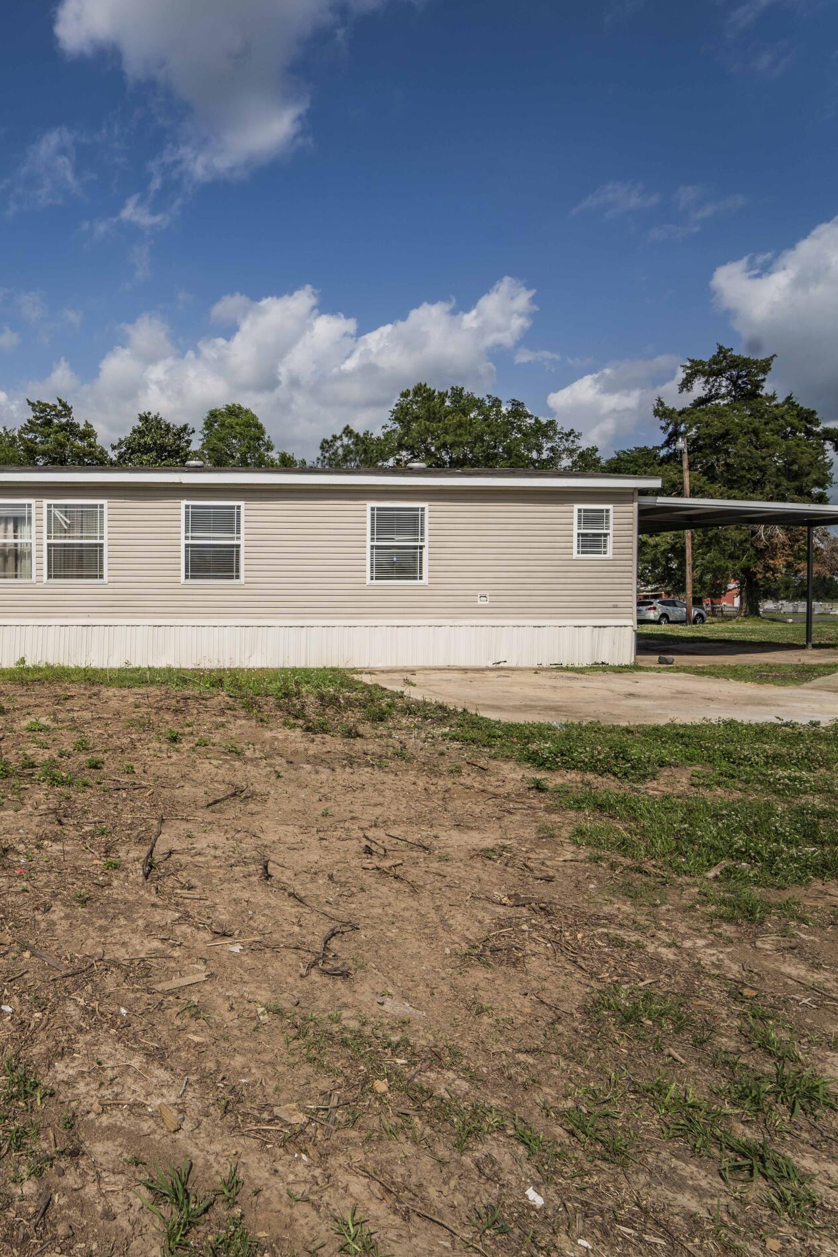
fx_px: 768
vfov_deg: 78.5
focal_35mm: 22
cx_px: 105
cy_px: 603
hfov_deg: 51.4
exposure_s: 1/320
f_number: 10
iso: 100
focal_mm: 14
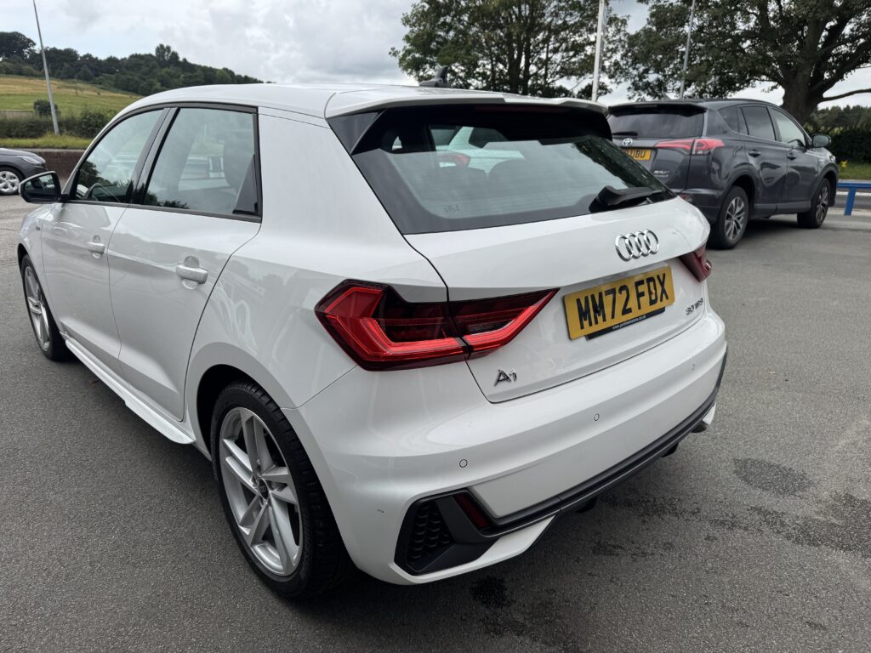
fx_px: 604
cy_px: 326
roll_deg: -1.2
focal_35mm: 24
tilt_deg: -17.5
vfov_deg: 56.8
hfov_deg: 71.6
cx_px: 436
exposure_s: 1/1980
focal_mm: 6.76
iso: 80
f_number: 1.78
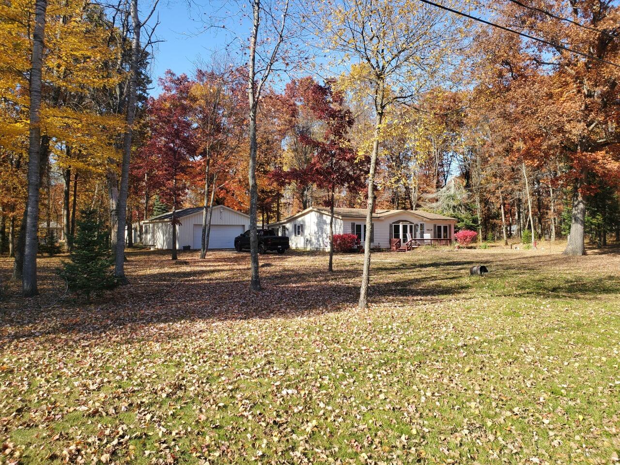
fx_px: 466
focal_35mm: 26
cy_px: 232
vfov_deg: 53.1
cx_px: 310
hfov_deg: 67.3
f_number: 2.4
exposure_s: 1/609
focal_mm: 4.3
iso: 50
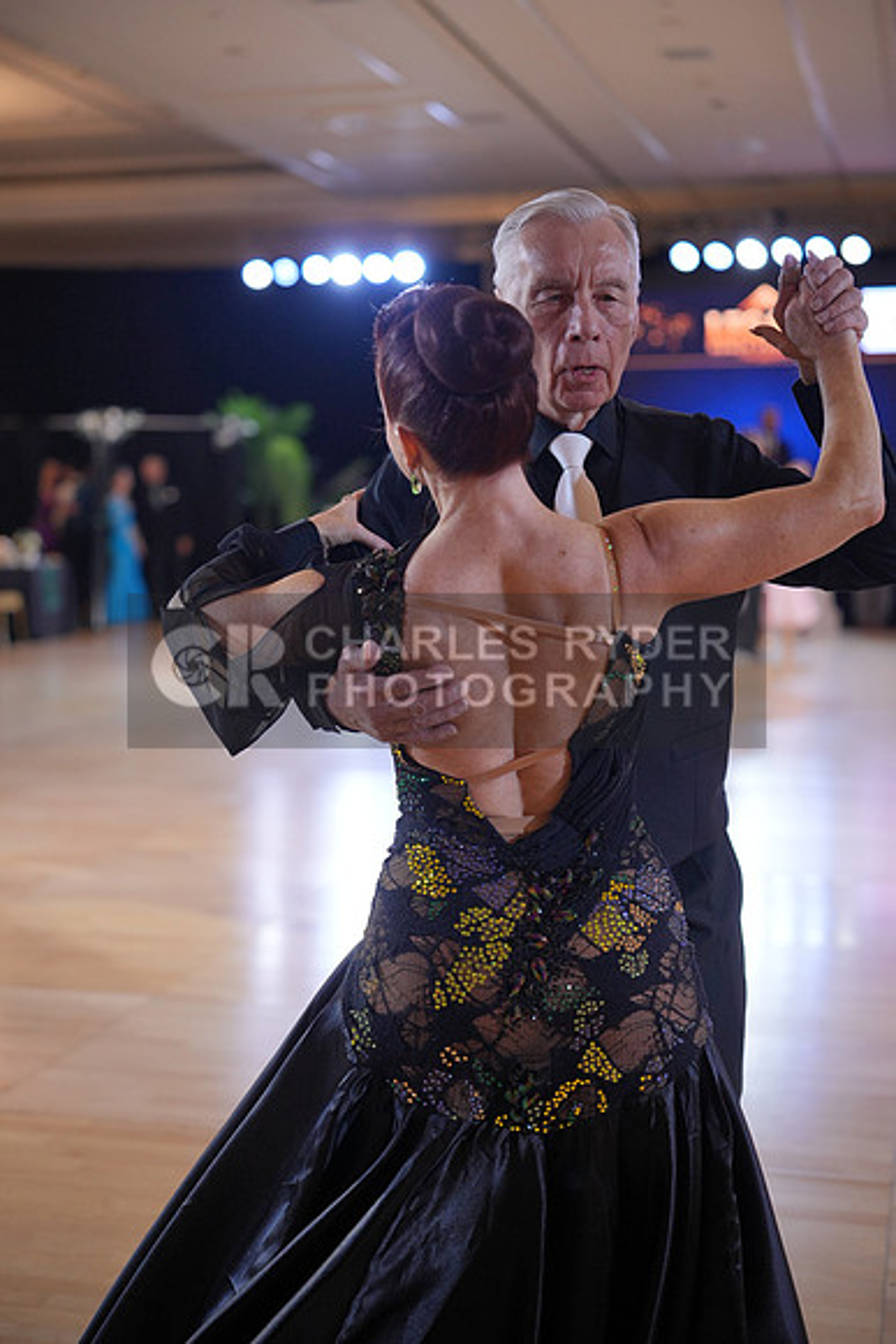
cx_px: 448
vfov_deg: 39.6
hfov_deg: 27.0
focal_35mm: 50
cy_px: 672
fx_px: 1865
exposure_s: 1/500
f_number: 2
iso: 1250
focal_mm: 50
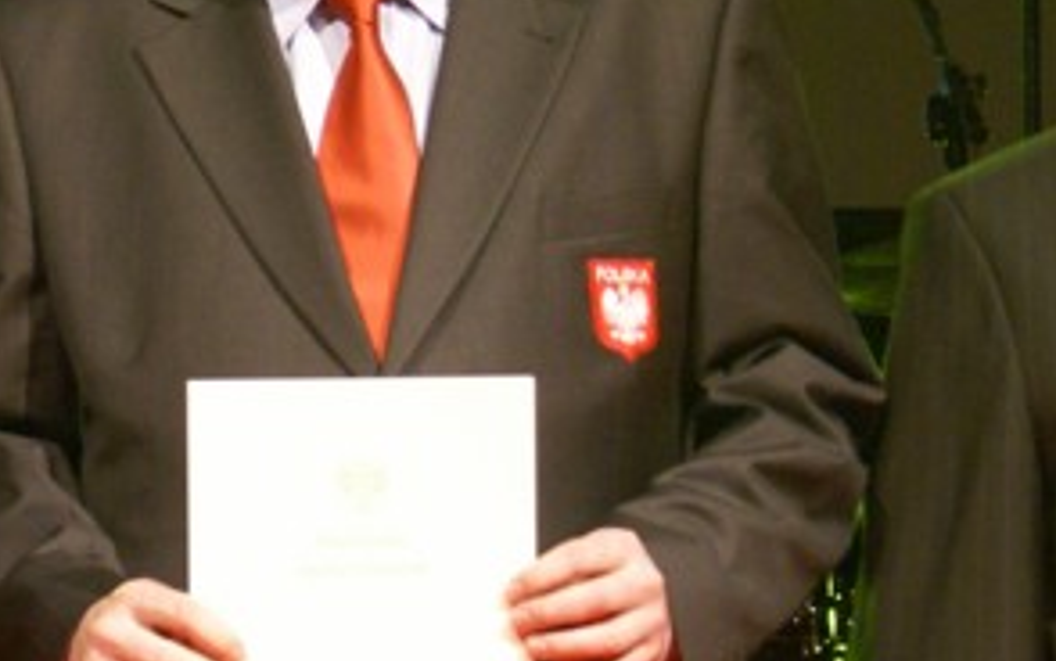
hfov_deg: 8.2
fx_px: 7342
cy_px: 298
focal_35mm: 255
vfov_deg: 5.2
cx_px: -93
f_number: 5.6
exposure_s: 1/30
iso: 800
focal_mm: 70
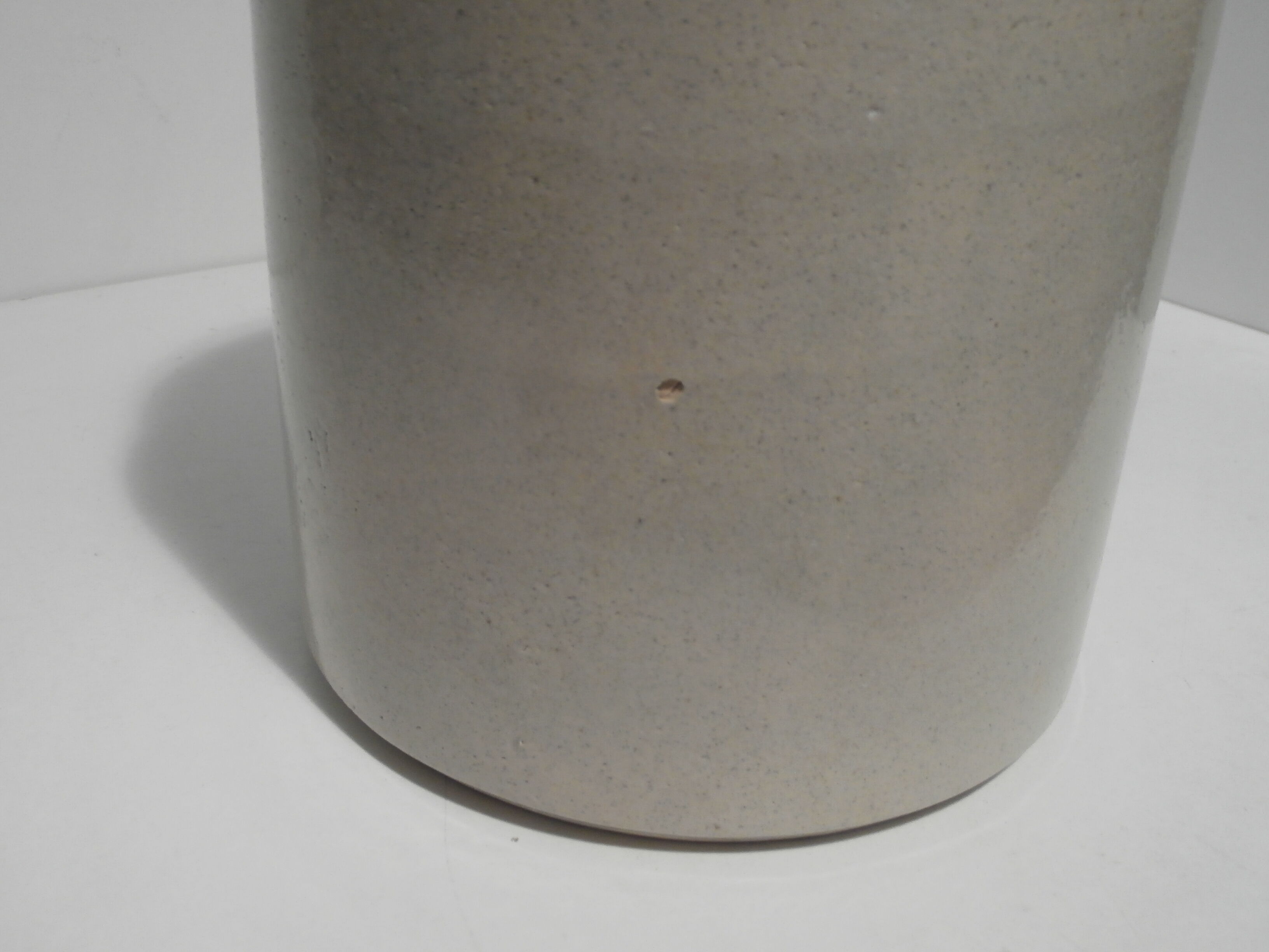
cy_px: 476
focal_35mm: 38
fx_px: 1393
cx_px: 634
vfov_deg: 37.7
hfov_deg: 49.0
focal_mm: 6.67
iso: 200
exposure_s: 1/6
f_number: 3.9
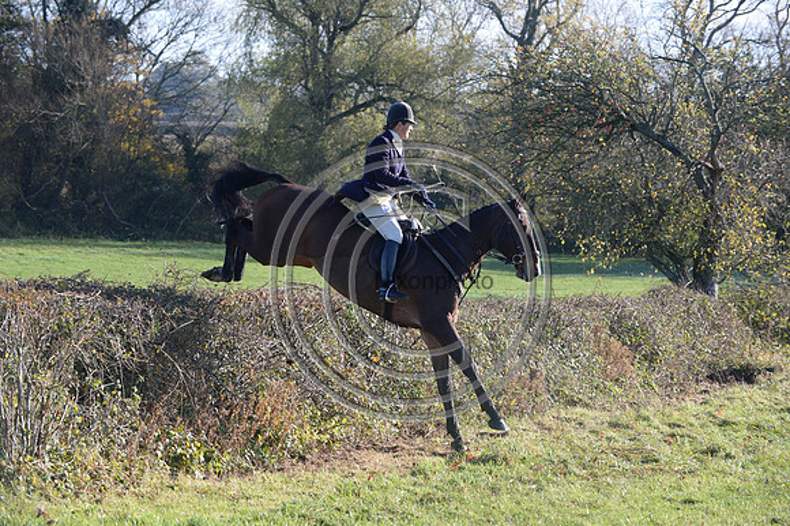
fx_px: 2412
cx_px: 395
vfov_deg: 12.4
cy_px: 263
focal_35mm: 110
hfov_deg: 18.6
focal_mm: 110
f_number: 5
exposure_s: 1/1250
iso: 1000
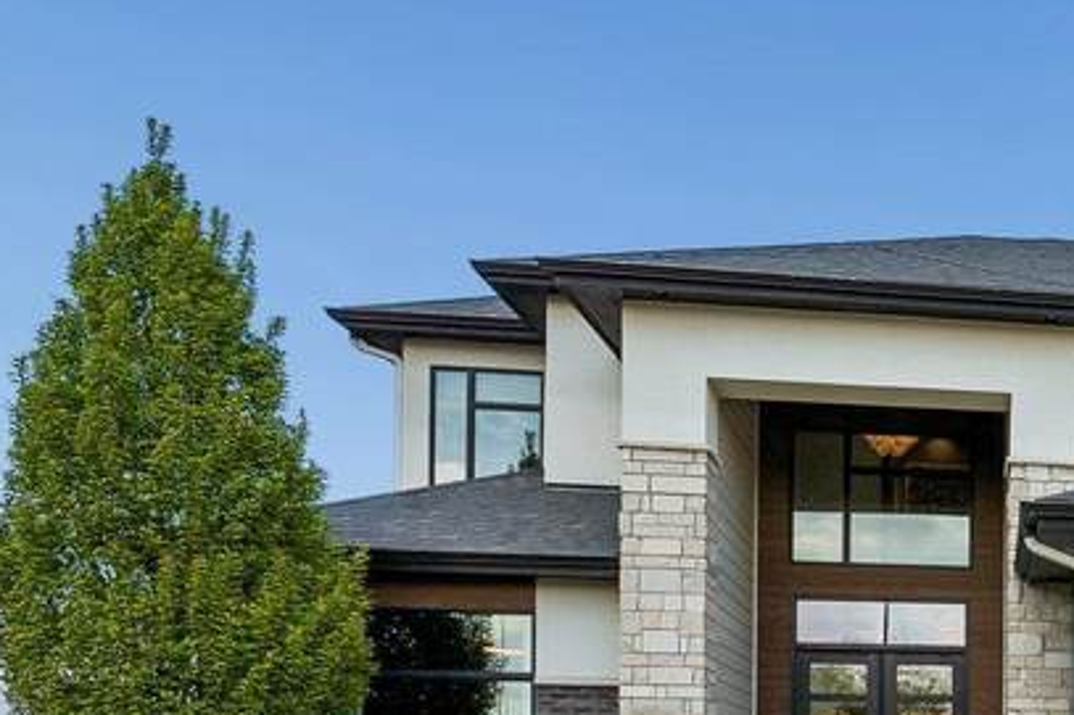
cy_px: 484
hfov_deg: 35.9
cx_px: 1256
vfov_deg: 30.2
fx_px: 1312
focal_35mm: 44
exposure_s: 1/500
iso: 200
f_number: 8
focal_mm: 14
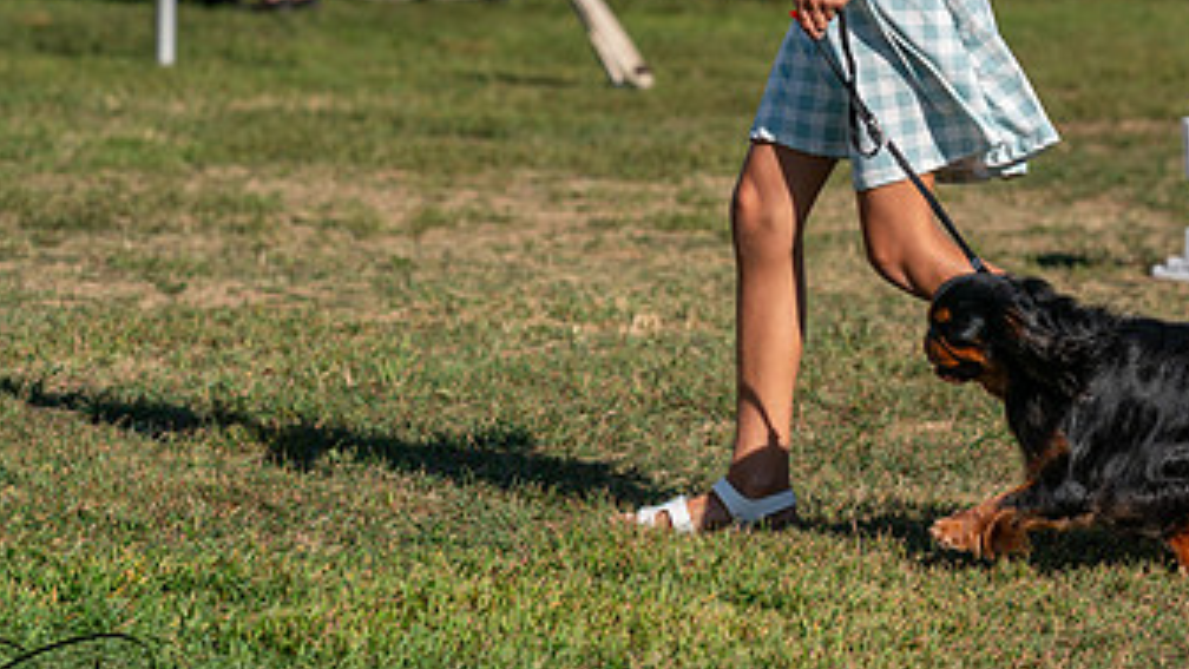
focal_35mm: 234
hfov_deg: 9.2
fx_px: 7377
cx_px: 908
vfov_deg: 5.2
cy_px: 35
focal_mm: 111
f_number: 4.5
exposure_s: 1/1250
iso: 100
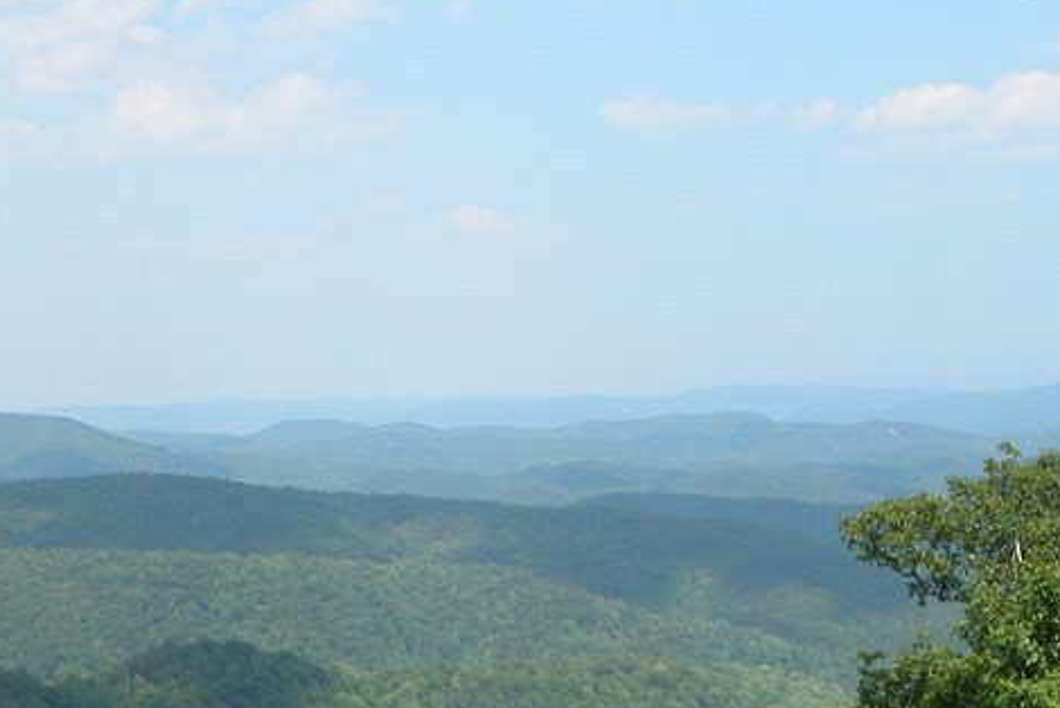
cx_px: 568
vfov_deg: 17.5
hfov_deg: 26.3
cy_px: 602
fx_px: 2269
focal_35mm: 77
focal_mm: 8.9
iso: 100
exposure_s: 1/240
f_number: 6.3
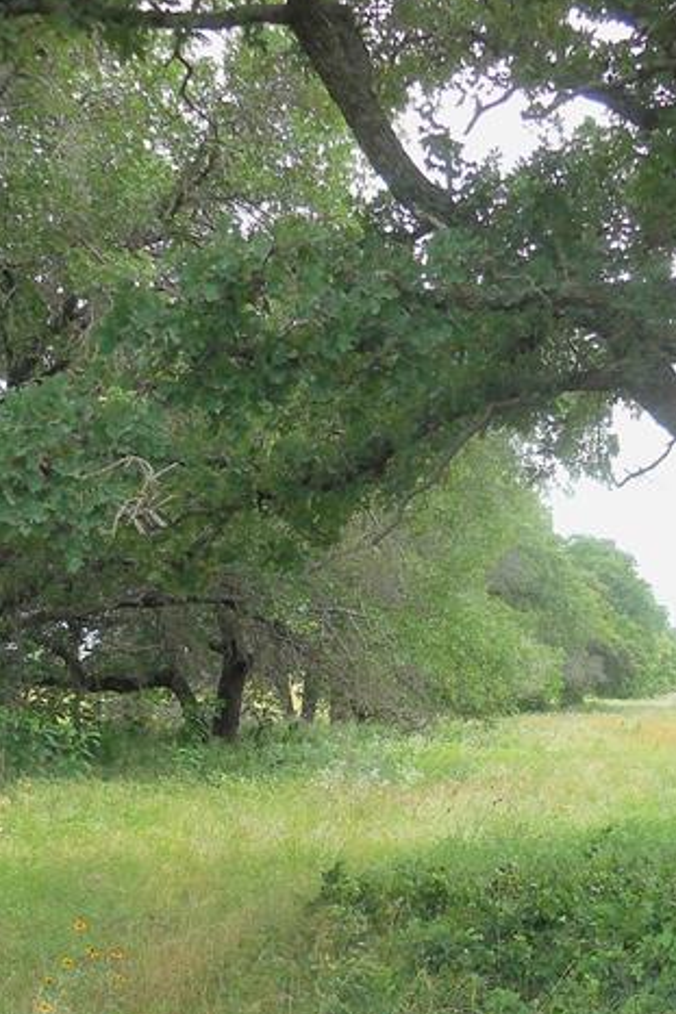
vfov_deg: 34.1
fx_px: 1607
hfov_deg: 23.7
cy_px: 803
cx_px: 450
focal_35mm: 57
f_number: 3.1
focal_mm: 4.5
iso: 125
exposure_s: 1/640
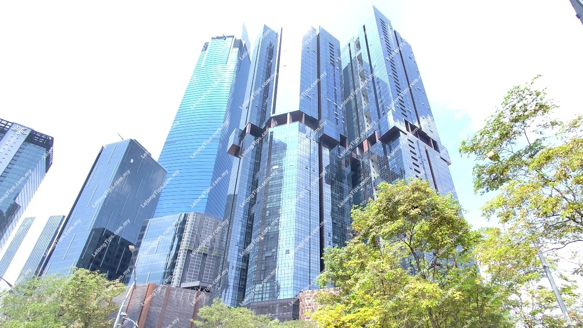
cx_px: 289
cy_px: 193
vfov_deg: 60.6
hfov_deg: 92.7
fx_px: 278
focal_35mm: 18
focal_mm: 1.65
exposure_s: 1/520
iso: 50
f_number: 2.2
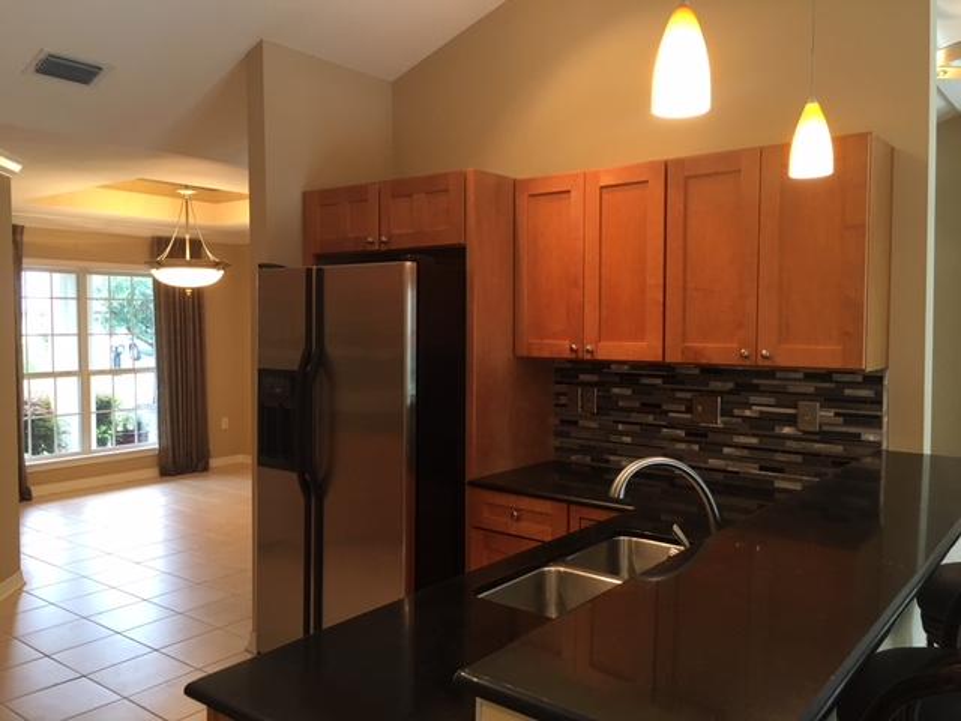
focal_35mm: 29
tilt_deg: -1.7
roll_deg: +0.3
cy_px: 360
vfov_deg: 48.2
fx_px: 805
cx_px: 480
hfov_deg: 61.7
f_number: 2.2
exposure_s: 1/15
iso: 40
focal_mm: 4.15
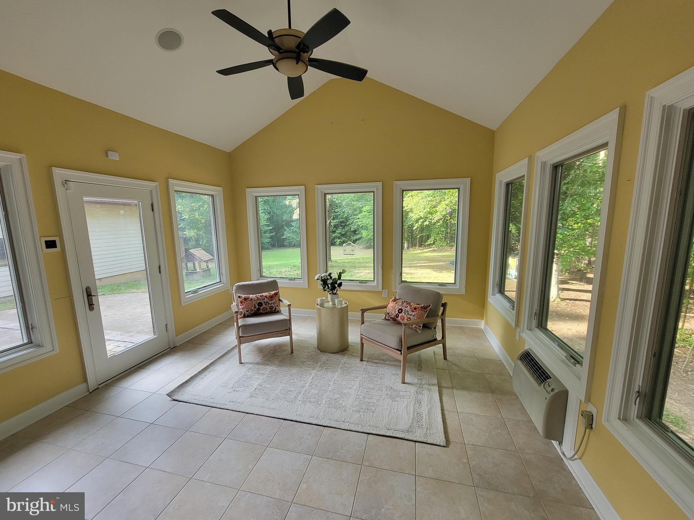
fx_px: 261
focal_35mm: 13
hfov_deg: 106.2
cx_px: 347
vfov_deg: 89.9
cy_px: 260
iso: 160
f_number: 2.2
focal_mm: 2.2
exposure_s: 1/60
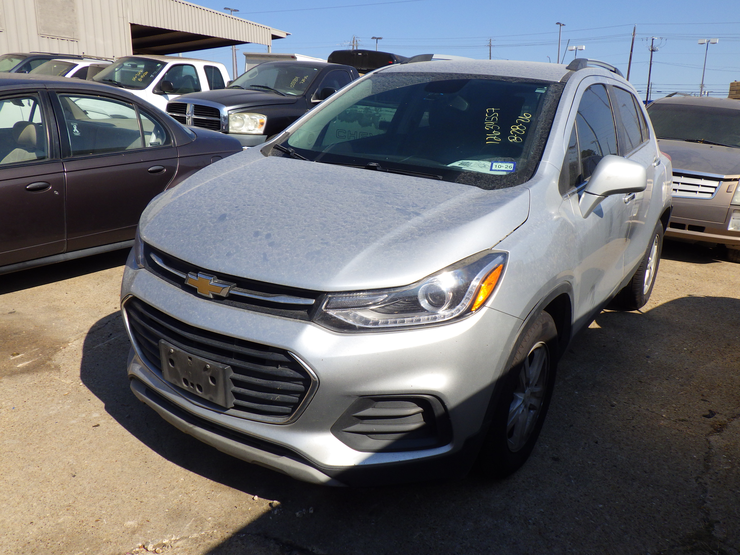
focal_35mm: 28
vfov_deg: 49.7
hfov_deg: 63.4
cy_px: 278
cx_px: 370
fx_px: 599
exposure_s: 1/1000
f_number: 4.2
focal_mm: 5
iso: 125
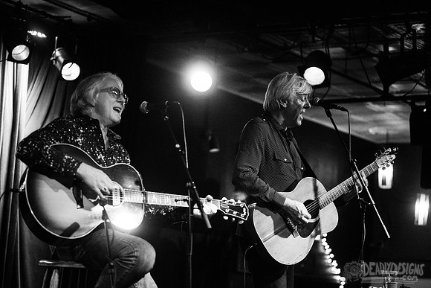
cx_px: 216
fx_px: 1030
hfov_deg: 23.6
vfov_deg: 15.9
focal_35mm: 86
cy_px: 144
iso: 3200
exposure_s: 1/80
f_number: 3.2
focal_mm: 86
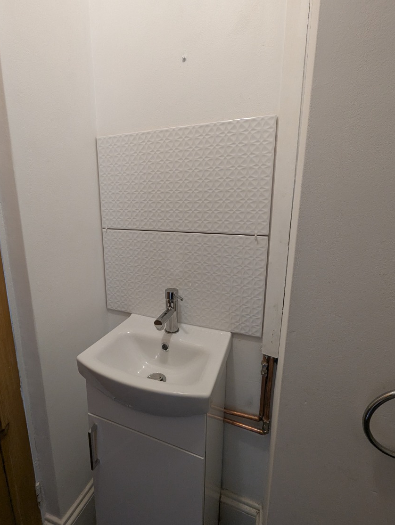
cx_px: 185
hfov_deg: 85.7
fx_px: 213
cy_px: 250
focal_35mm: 14
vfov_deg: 101.9
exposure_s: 1/40.7
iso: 163
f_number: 2.2
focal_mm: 1.95
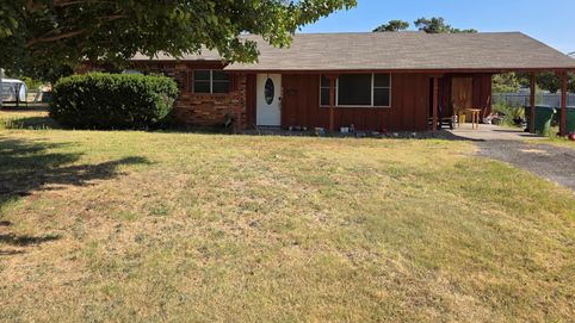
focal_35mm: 26
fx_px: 396
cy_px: 109
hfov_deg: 71.9
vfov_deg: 43.8
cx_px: 293
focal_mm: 6.3
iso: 80
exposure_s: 1/4237
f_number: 1.7
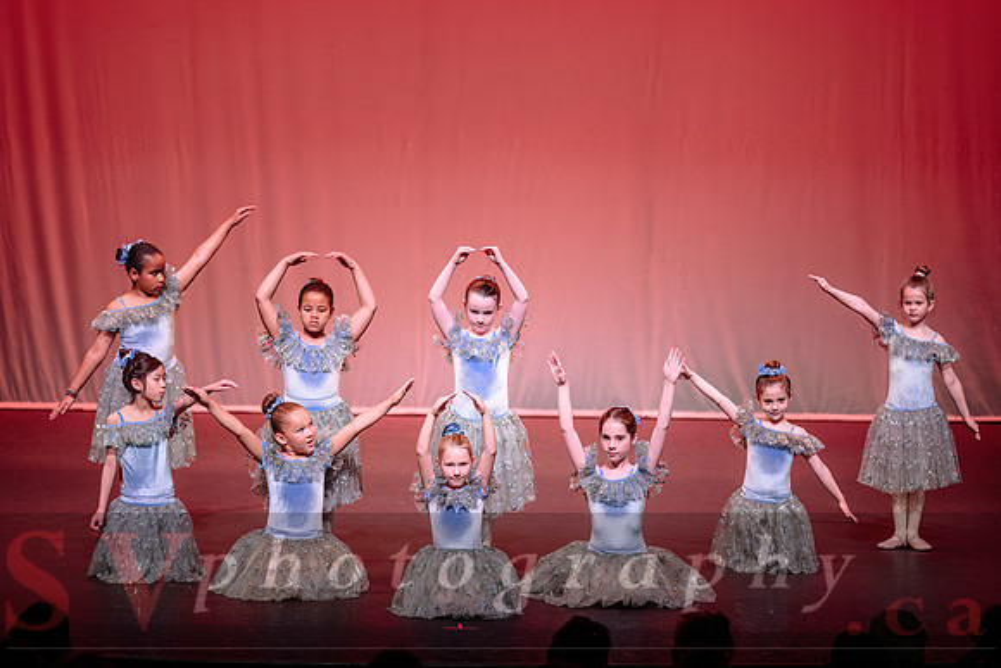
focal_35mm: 125
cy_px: 334
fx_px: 3476
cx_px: 500
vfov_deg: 11.0
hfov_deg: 16.4
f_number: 2.8
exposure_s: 1/500
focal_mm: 125
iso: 1250
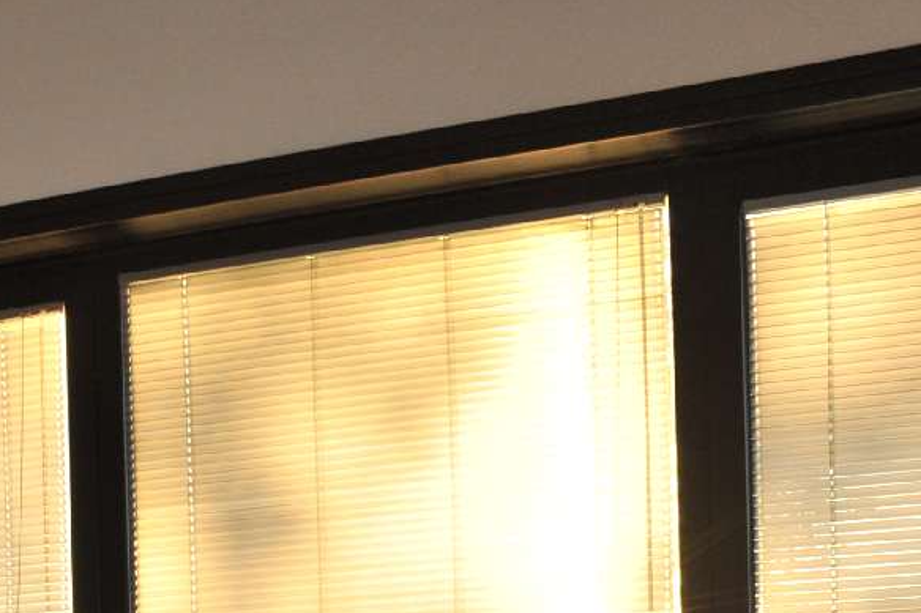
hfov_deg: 20.3
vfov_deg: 13.7
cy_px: 997
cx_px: -263
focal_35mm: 92
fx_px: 2353
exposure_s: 1/250
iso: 1250
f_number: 13
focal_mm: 28
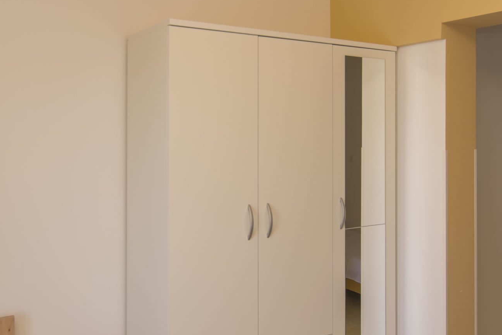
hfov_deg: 49.5
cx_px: 270
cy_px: 127
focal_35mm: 39
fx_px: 544
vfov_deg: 34.1
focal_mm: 12
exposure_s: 1/125
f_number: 5.6
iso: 200
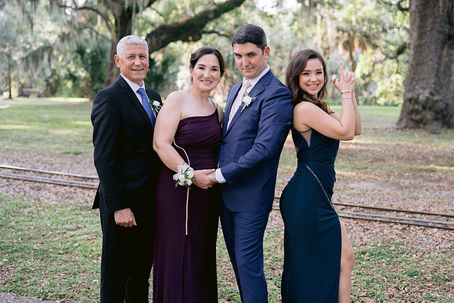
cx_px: 238
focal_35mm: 55
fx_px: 695
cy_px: 153
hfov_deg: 36.2
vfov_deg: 24.6
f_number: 2.8
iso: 400
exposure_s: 1/320
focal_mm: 50
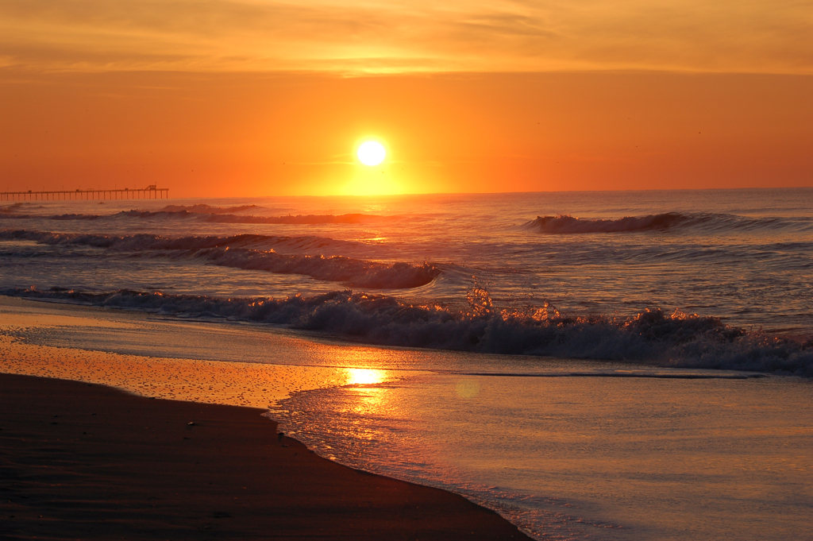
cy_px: 270
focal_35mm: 120
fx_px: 2708
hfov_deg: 17.1
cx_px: 406
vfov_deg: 11.4
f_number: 10
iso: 200
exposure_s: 1/250
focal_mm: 80
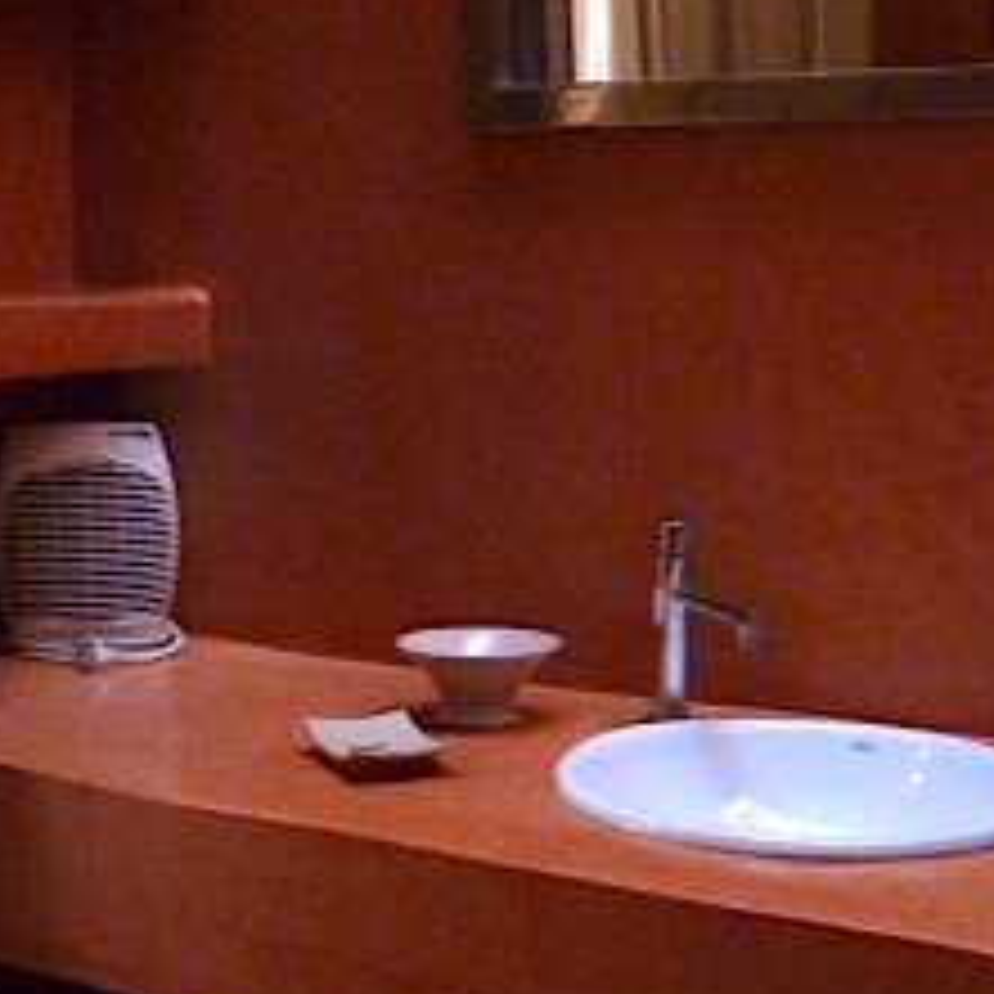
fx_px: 2079
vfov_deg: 26.9
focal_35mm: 64
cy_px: 481
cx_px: 252
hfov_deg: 26.6
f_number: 3.3
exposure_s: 1/4
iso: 400
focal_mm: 4.1
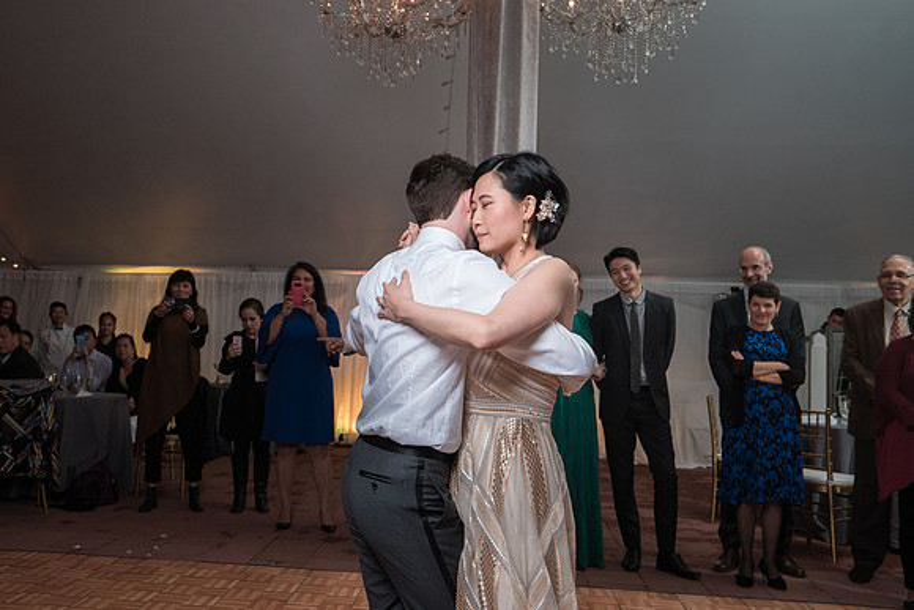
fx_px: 870
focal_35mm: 34
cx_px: 364
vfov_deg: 38.6
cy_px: 308
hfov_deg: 55.0
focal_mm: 26
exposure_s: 1/200
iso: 2000
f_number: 5.6
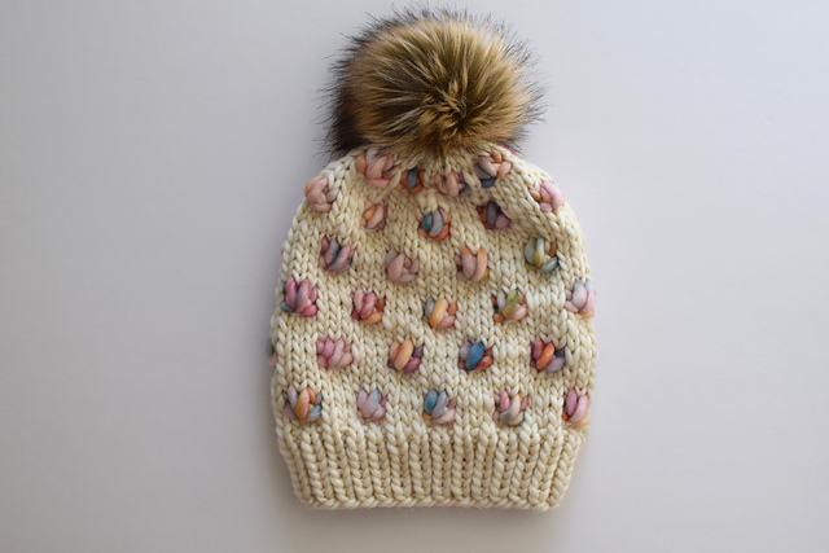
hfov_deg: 37.8
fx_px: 1209
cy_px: 276
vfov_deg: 25.8
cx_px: 414
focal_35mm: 52
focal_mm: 35
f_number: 7.1
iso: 400
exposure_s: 1/200
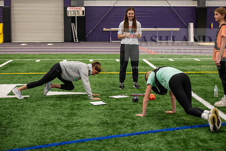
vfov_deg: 18.2
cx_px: 113
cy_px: 76
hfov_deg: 27.0
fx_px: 471
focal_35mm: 75
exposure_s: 1/200
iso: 2000
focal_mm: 75
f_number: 3.2
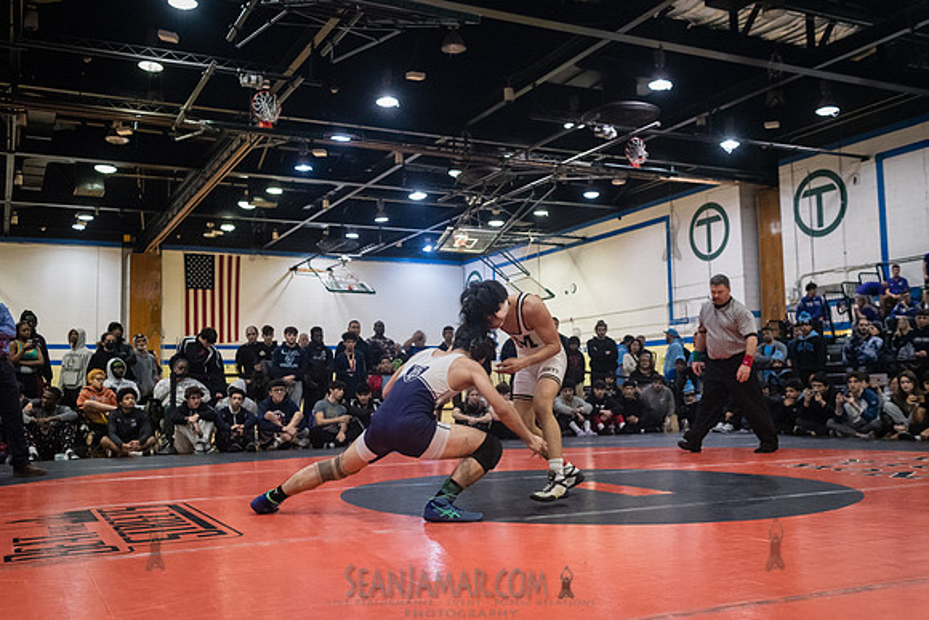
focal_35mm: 35
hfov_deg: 54.4
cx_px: 464
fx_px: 903
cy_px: 310
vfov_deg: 37.9
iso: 8000
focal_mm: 35
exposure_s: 1/400
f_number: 4
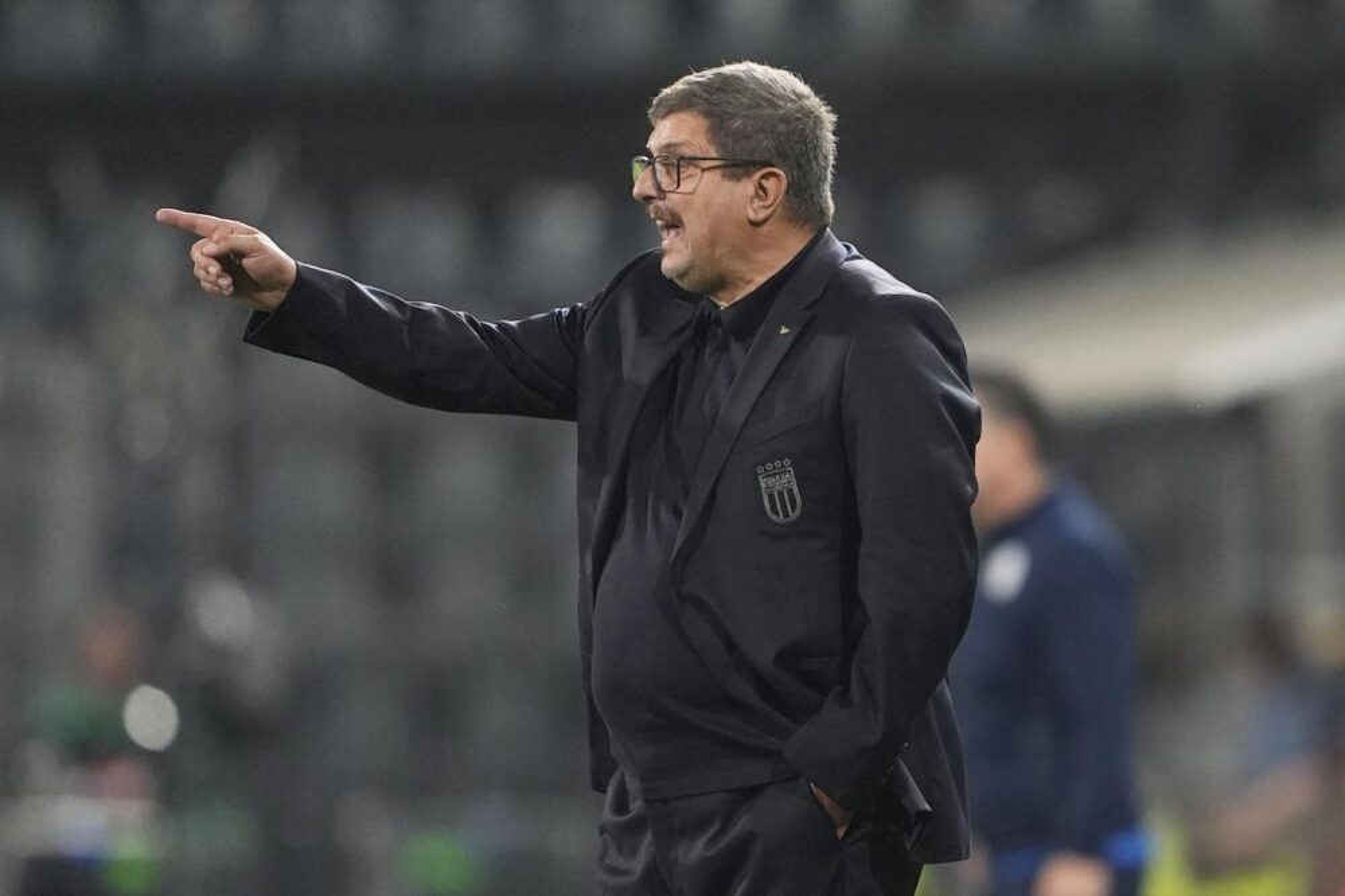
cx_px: 672
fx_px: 14939
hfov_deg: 5.2
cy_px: 448
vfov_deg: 3.4
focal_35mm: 400
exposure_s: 1/1250
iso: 2000
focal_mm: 400
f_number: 2.8
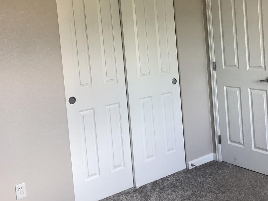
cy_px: 51
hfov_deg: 39.0
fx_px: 372
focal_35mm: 48
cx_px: 188
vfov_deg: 29.8
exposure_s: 1/60
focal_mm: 3.3
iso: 50
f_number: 2.4
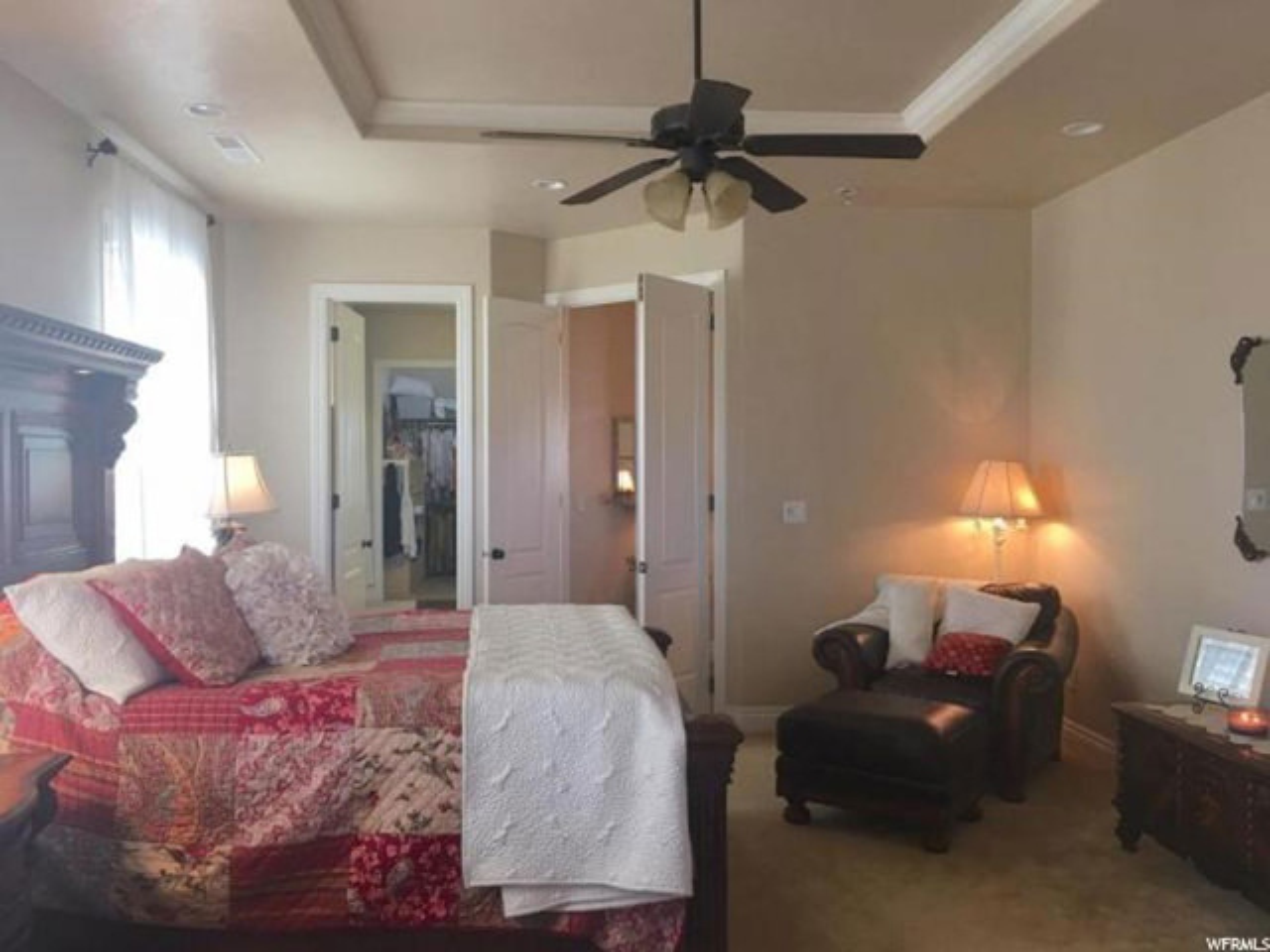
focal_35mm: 29
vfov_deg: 48.2
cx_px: 635
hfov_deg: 61.7
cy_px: 476
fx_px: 1064
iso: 25
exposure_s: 1/15
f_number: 2.2
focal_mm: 4.15
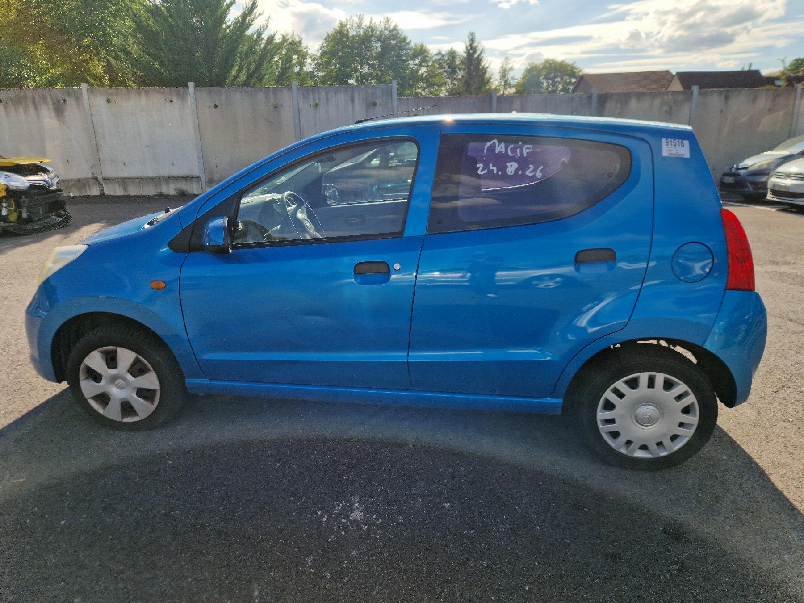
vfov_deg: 58.9
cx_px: 402
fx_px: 534
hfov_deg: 73.9
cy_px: 302
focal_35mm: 23
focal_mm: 5.4
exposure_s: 1/1250
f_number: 1.8
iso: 50
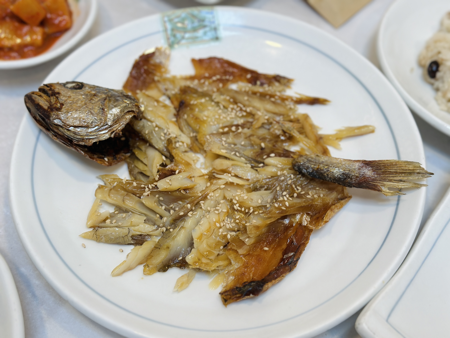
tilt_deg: -55.2
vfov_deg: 30.3
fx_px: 624
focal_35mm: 48
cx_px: 225
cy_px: 169
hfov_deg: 39.7
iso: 80
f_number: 1.78
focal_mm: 6.86
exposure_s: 1/120
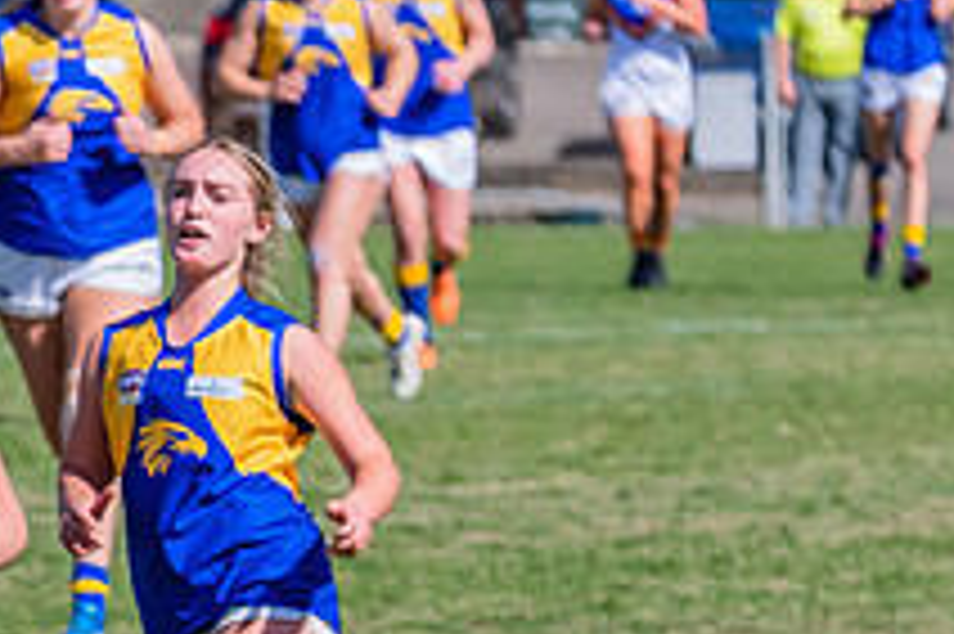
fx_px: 22216
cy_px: 927
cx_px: 23
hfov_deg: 2.5
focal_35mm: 839
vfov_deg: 1.6
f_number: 10
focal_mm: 260
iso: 800
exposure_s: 1/1600
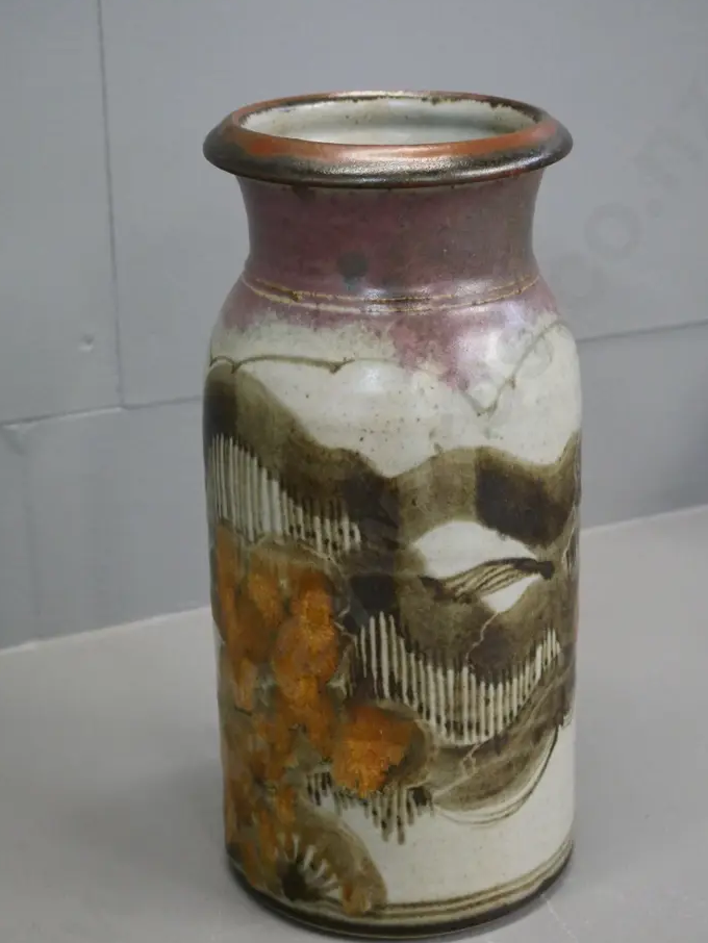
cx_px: 397
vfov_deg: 31.7
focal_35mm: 61
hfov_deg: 24.0
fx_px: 1663
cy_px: 519
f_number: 5.6
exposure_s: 1/80
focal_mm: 27
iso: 3200
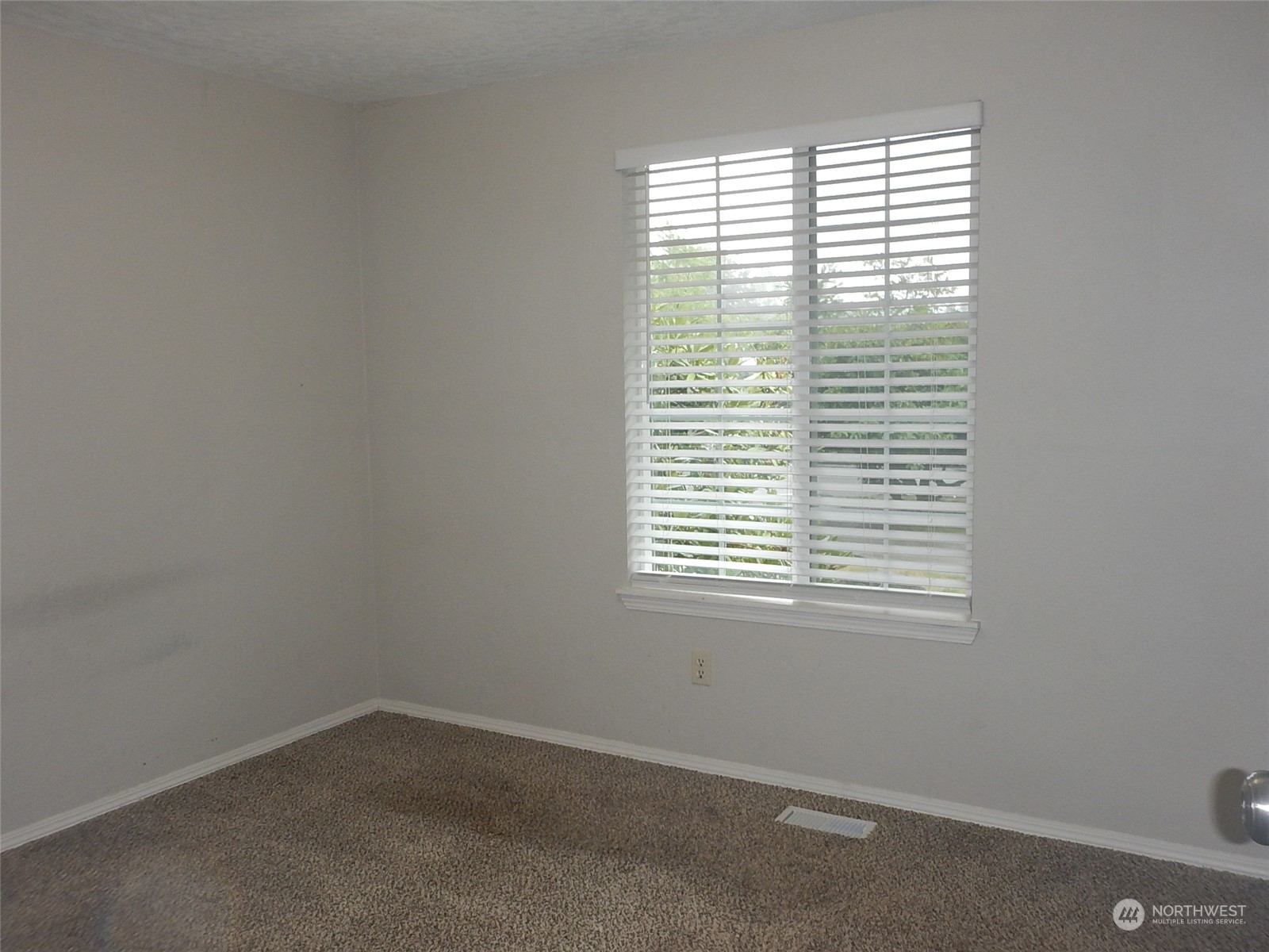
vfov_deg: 45.4
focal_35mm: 31
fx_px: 1136
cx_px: 634
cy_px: 476
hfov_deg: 58.4
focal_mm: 5.6
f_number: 4.2
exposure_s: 1/30
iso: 220
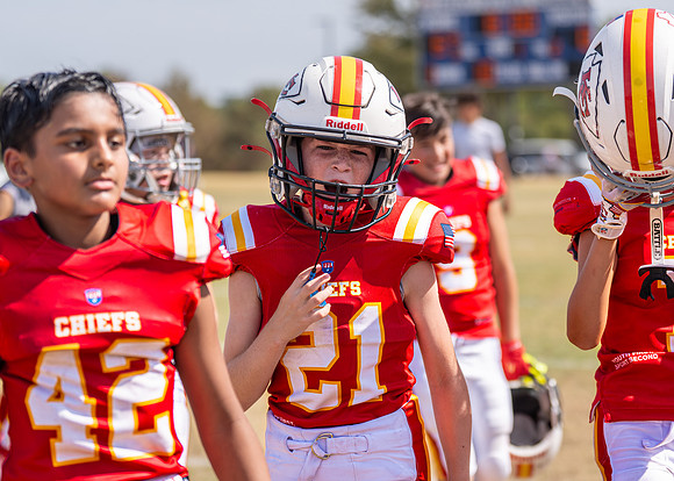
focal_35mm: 128
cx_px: 367
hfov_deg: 15.7
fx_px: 2450
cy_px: 256
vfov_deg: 11.2
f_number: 2.8
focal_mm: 89
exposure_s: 1/3200
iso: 100
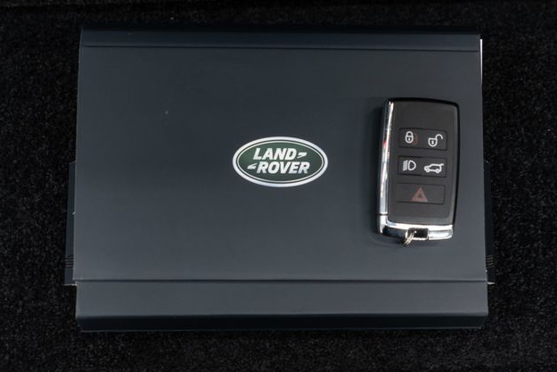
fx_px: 665
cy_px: 189
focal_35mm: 43
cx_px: 283
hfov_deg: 45.4
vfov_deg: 31.2
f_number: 3.2
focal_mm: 28
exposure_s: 1/40
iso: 320
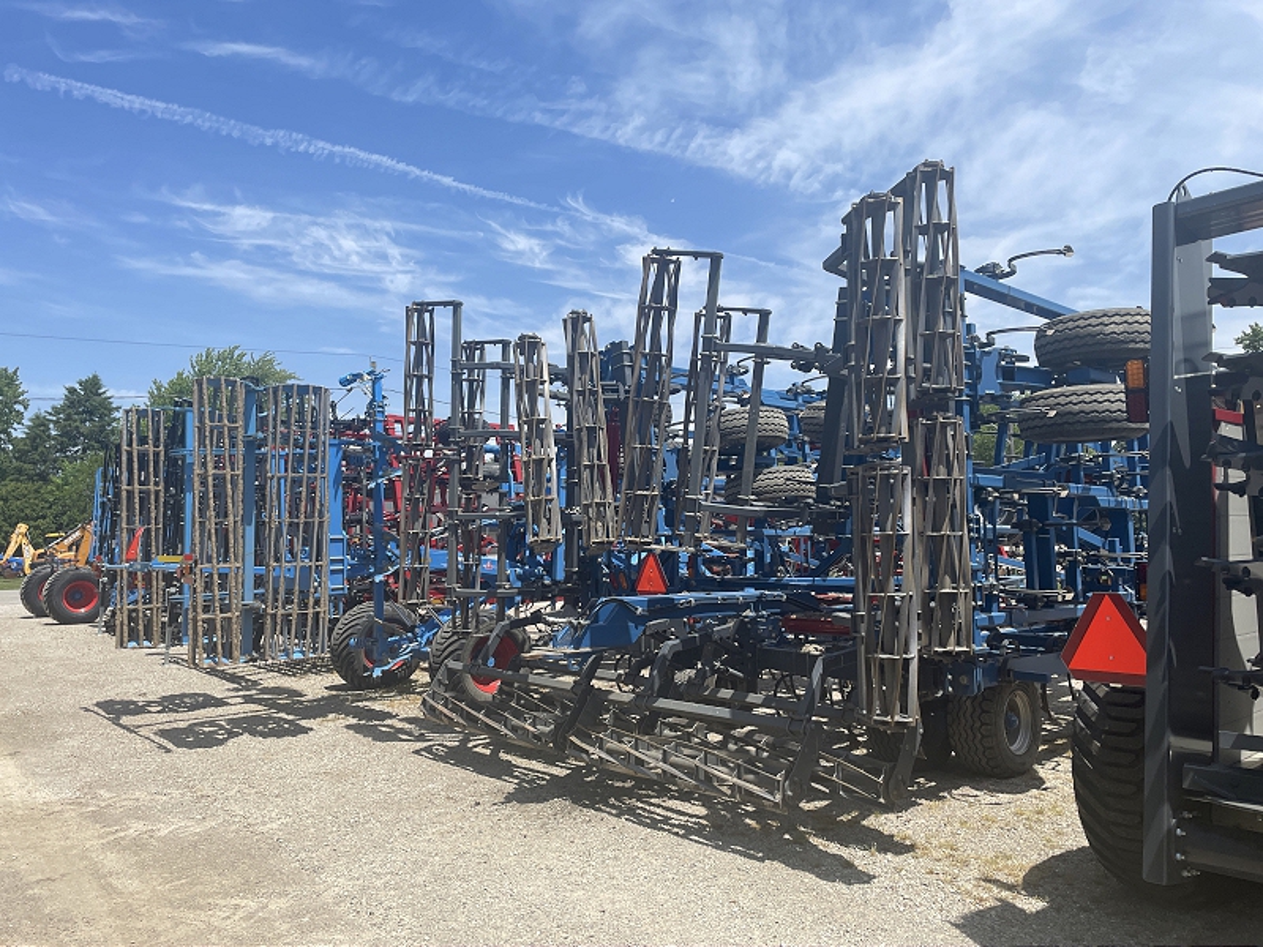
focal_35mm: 26
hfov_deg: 67.3
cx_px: 632
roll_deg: +0.2
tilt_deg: +7.9
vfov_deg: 53.1
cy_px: 474
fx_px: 949
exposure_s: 1/3509
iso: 32
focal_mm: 4.2
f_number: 1.6
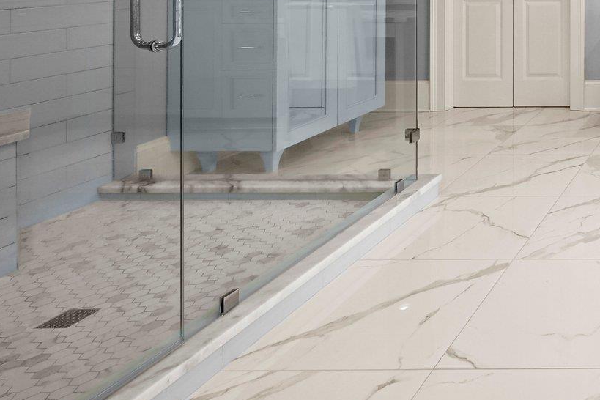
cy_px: -51
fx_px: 583
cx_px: 741
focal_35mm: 35
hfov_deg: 38.2
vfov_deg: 32.7
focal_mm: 14
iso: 200
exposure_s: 1/4
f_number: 10
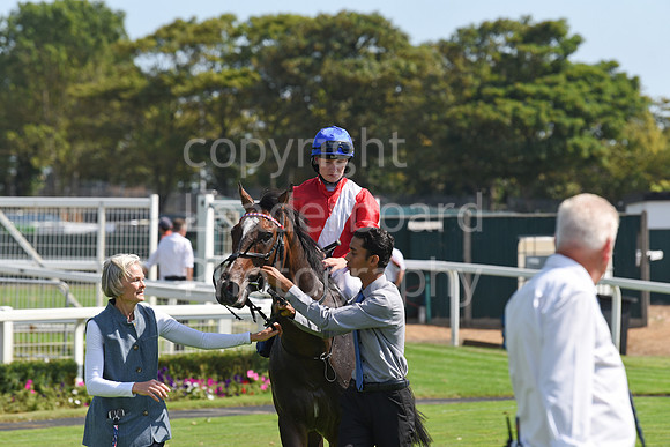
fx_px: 3723
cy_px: 224
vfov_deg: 6.9
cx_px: 335
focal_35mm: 200
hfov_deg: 10.3
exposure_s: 1/2000
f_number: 5.6
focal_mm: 200
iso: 400
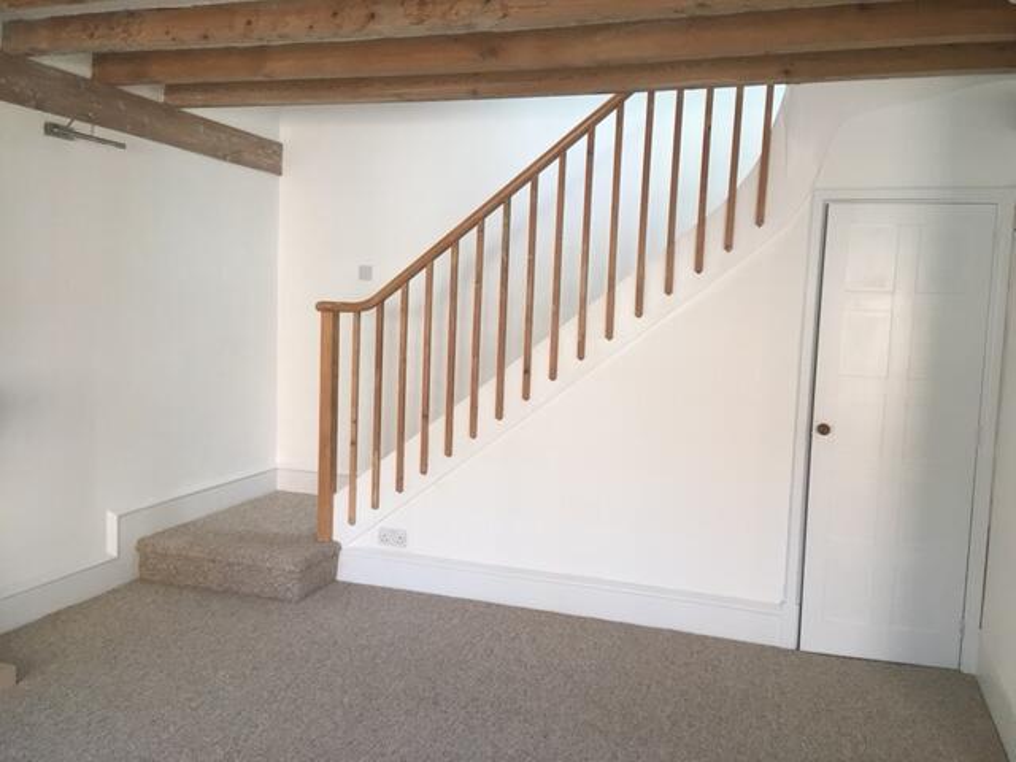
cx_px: 508
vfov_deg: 48.2
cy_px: 381
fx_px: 851
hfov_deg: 61.7
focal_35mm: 29
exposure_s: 1/33
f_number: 2.2
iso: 50
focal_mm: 4.15
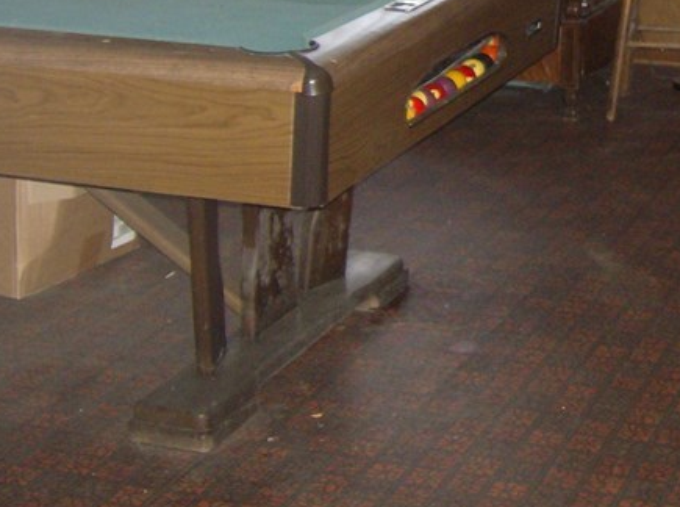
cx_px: 620
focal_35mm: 85
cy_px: -10
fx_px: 1666
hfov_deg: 22.5
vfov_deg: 16.9
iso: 200
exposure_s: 1/60
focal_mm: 6
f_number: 2.8
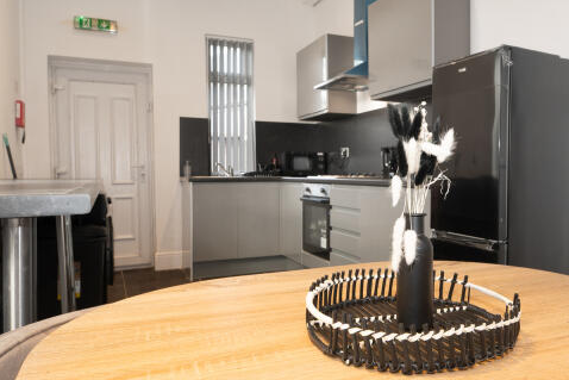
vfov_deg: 43.6
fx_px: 474
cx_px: 361
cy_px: 177
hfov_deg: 61.0
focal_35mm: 30
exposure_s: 1/10
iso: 640
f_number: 8
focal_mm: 14
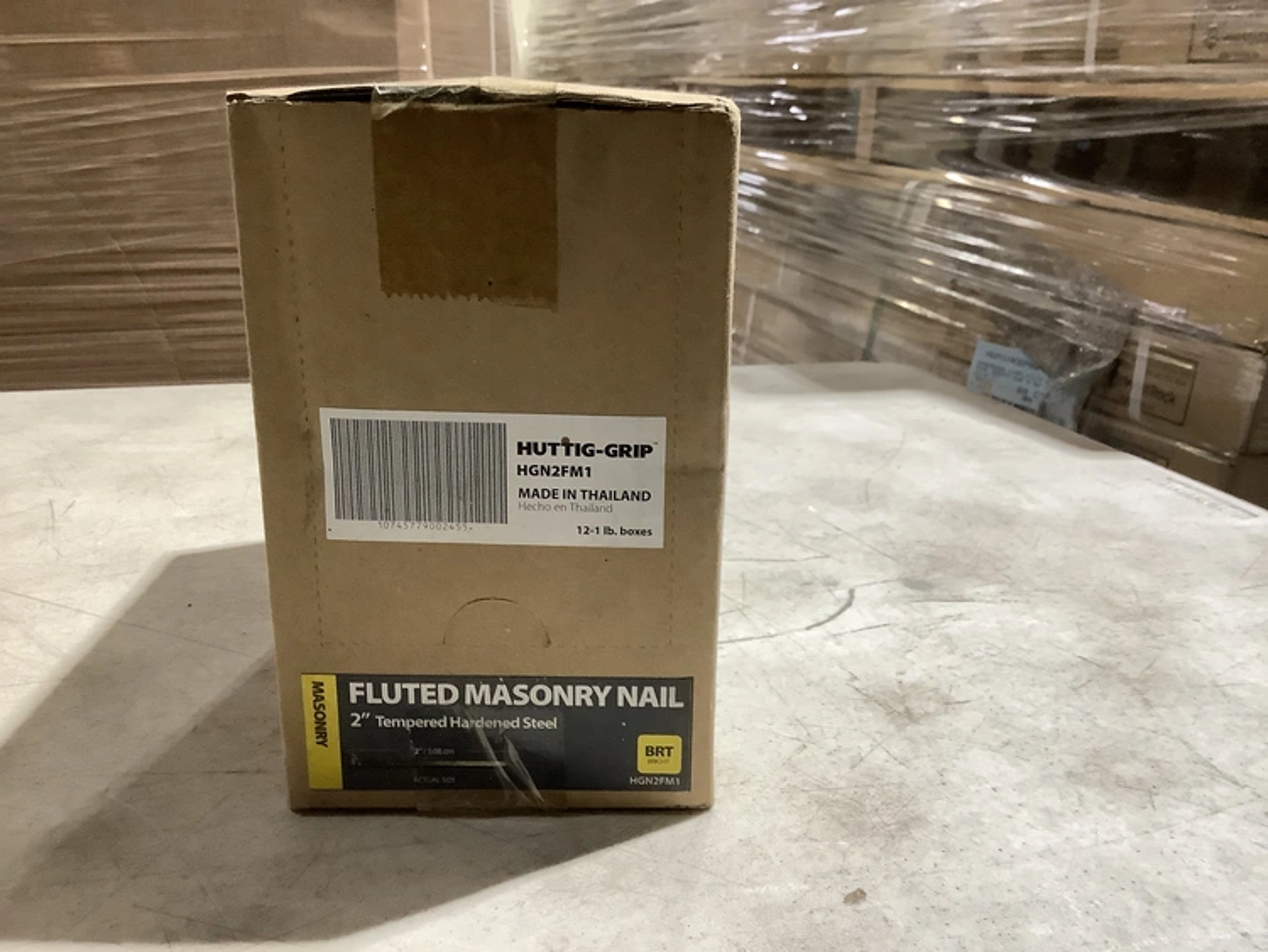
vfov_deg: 45.5
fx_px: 1136
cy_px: 476
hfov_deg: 58.3
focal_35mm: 31
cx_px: 634
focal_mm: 3.3
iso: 250
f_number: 2.4
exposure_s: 1/60
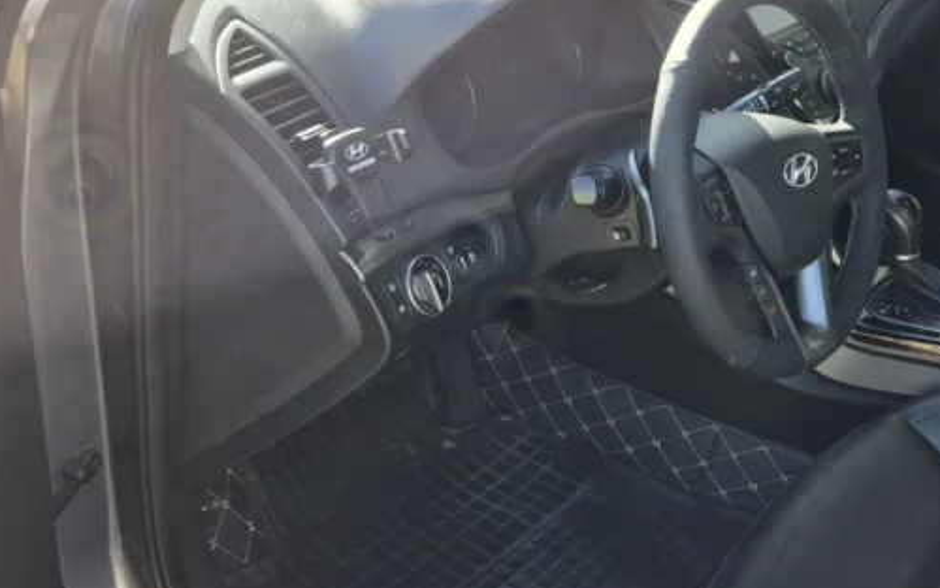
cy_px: 194
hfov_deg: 38.9
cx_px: 742
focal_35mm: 50
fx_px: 1281
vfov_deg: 25.7
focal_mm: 5.4
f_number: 1.8
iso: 80
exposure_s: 1/754
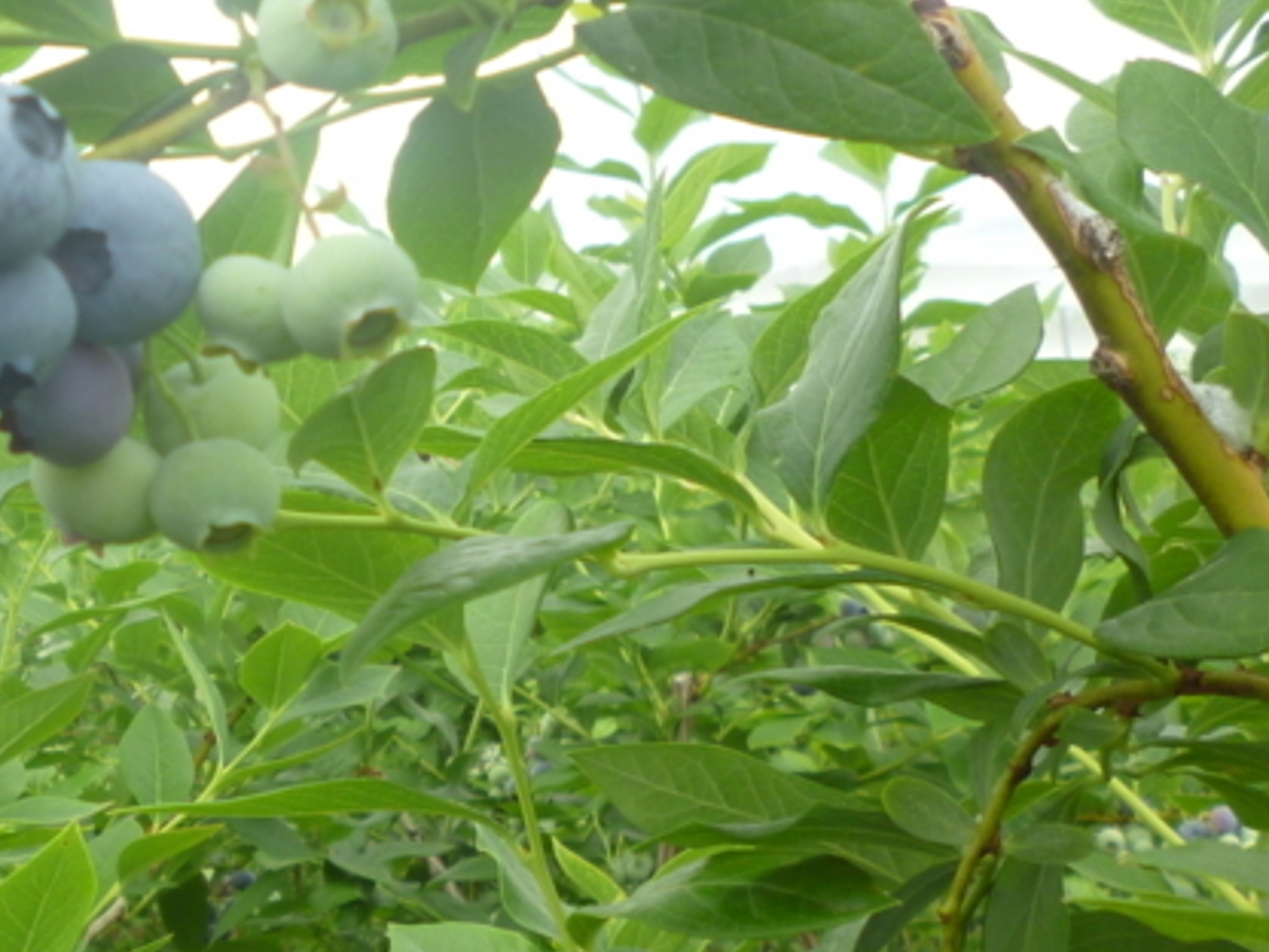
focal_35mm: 69
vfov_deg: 21.3
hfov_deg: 26.6
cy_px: 366
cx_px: -15
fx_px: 2529
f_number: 3.1
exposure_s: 1/80
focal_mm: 5
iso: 100
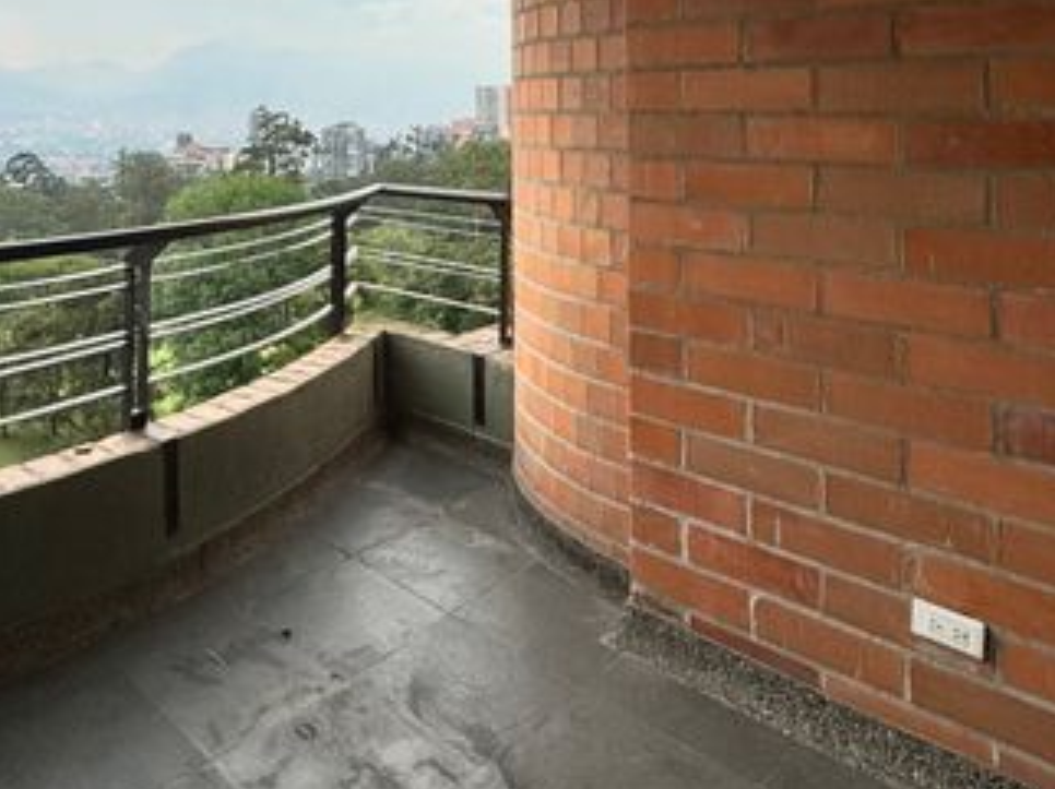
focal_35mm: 29
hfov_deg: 59.3
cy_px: 105
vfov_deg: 44.6
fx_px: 883
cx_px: 300
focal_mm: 2.22
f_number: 2.2
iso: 40
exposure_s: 1/1006
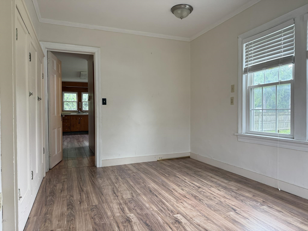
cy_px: 116
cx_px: 154
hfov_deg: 71.6
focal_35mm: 24
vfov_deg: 56.8
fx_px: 214
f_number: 1.78
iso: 200
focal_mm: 6.76
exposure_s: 1/119
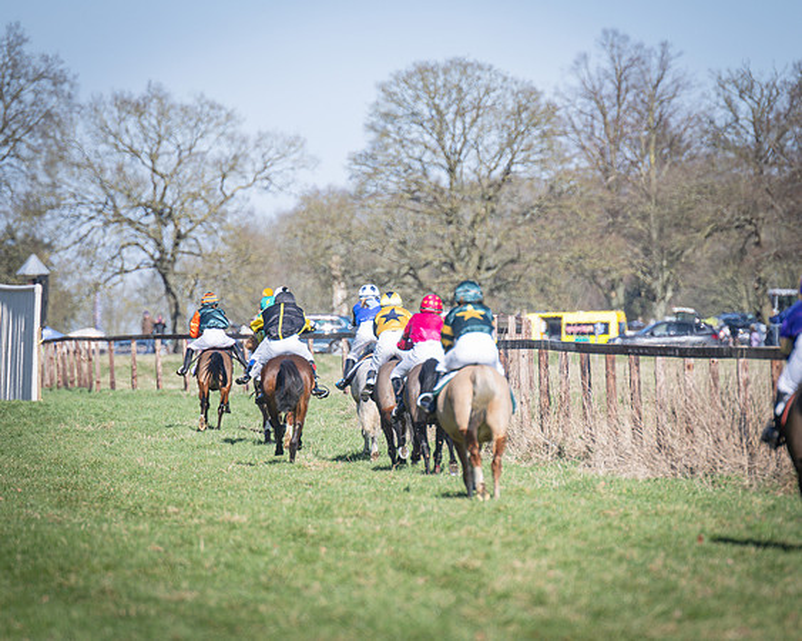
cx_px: 401
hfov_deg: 4.1
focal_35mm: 473
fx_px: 11228
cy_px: 320
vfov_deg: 3.3
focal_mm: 280
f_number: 4
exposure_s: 1/1000
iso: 125
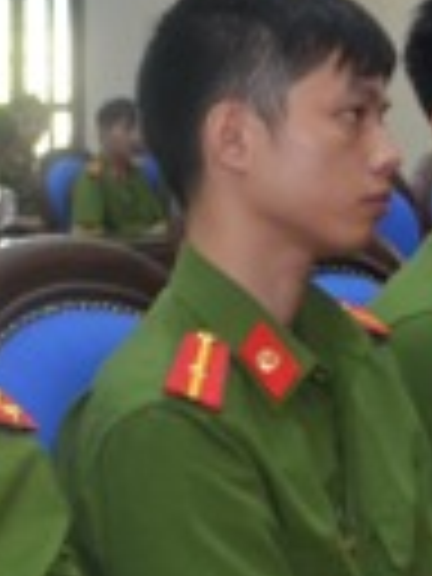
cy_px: 448
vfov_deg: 11.5
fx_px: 2862
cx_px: -464
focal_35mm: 172
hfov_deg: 8.2
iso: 800
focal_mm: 24
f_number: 5
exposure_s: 1/60
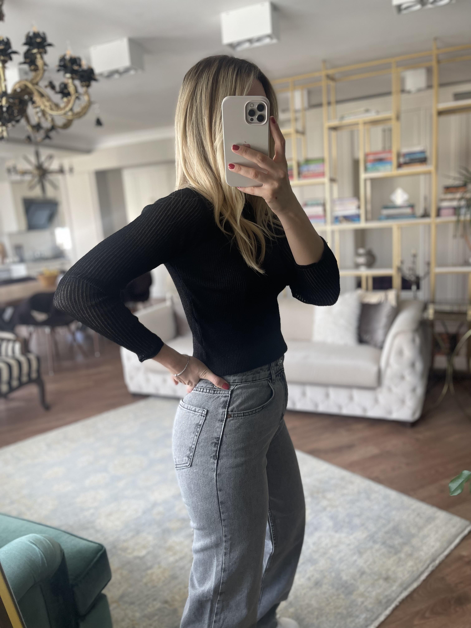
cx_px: 236
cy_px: 314
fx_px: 472
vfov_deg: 67.3
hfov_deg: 53.1
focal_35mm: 26
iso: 125
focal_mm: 5.1
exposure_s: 1/65
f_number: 1.6
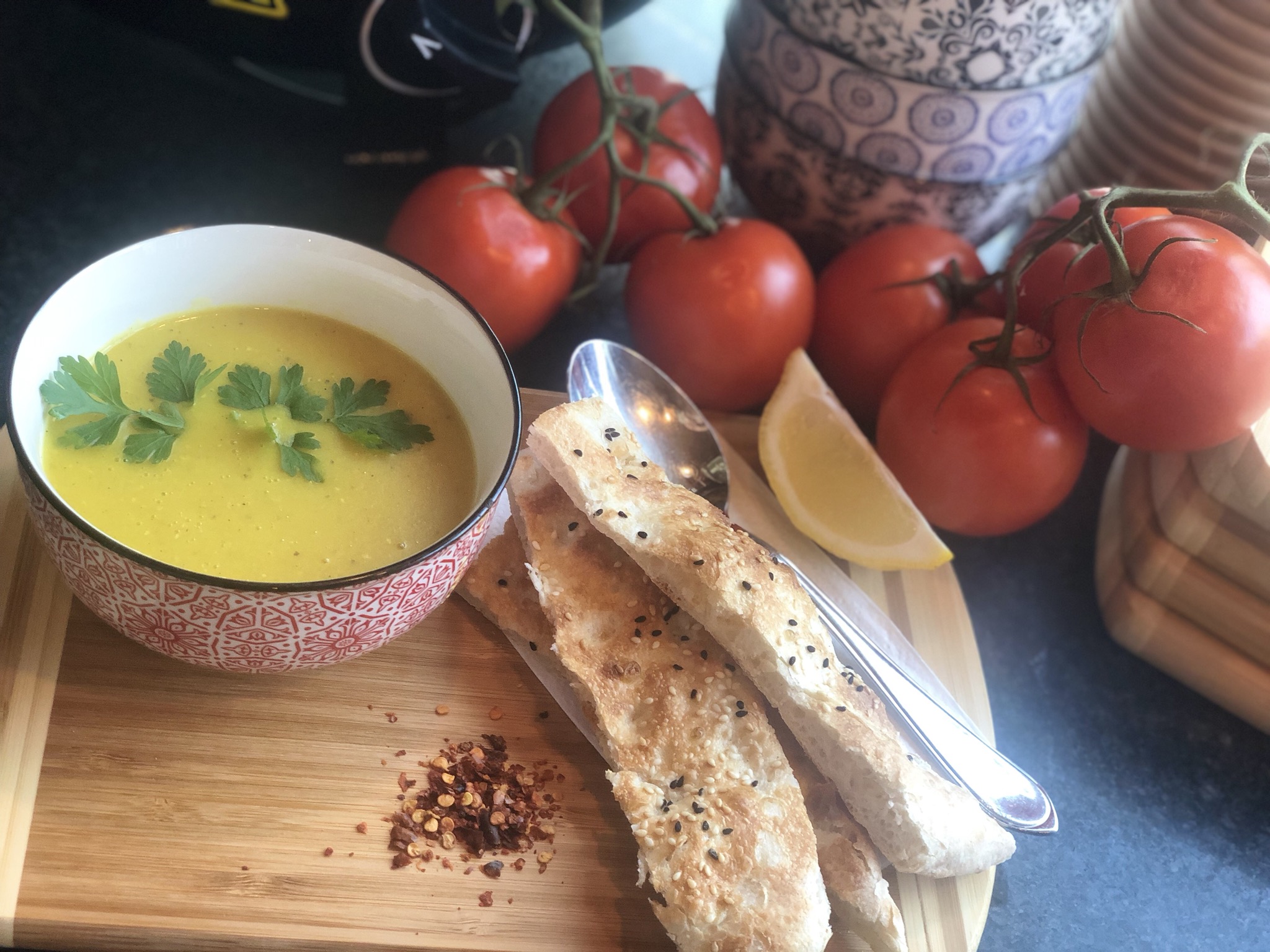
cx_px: 635
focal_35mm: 52
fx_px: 1908
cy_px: 476
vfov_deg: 28.0
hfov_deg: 36.8
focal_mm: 6
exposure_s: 1/50
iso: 80
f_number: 2.4
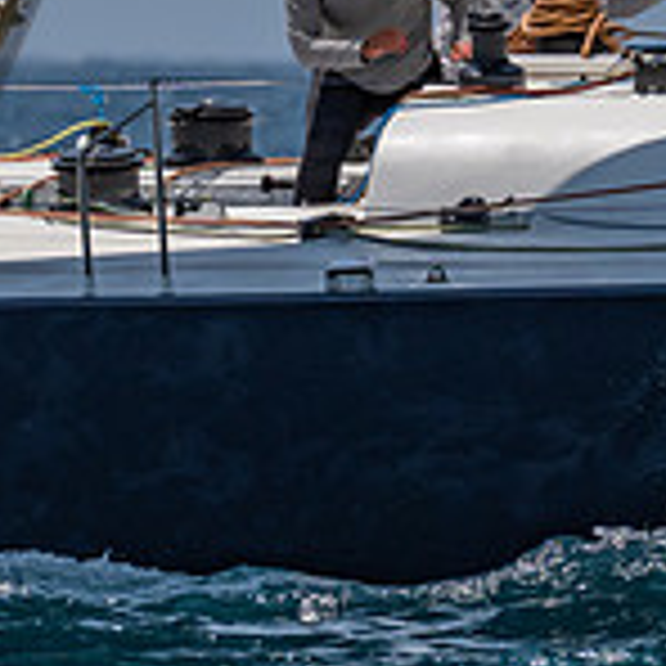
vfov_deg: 0.8
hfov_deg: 0.8
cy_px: -348
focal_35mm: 2156
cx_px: -352
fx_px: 46930
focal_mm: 370
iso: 320
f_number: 5.6
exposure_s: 1/2500
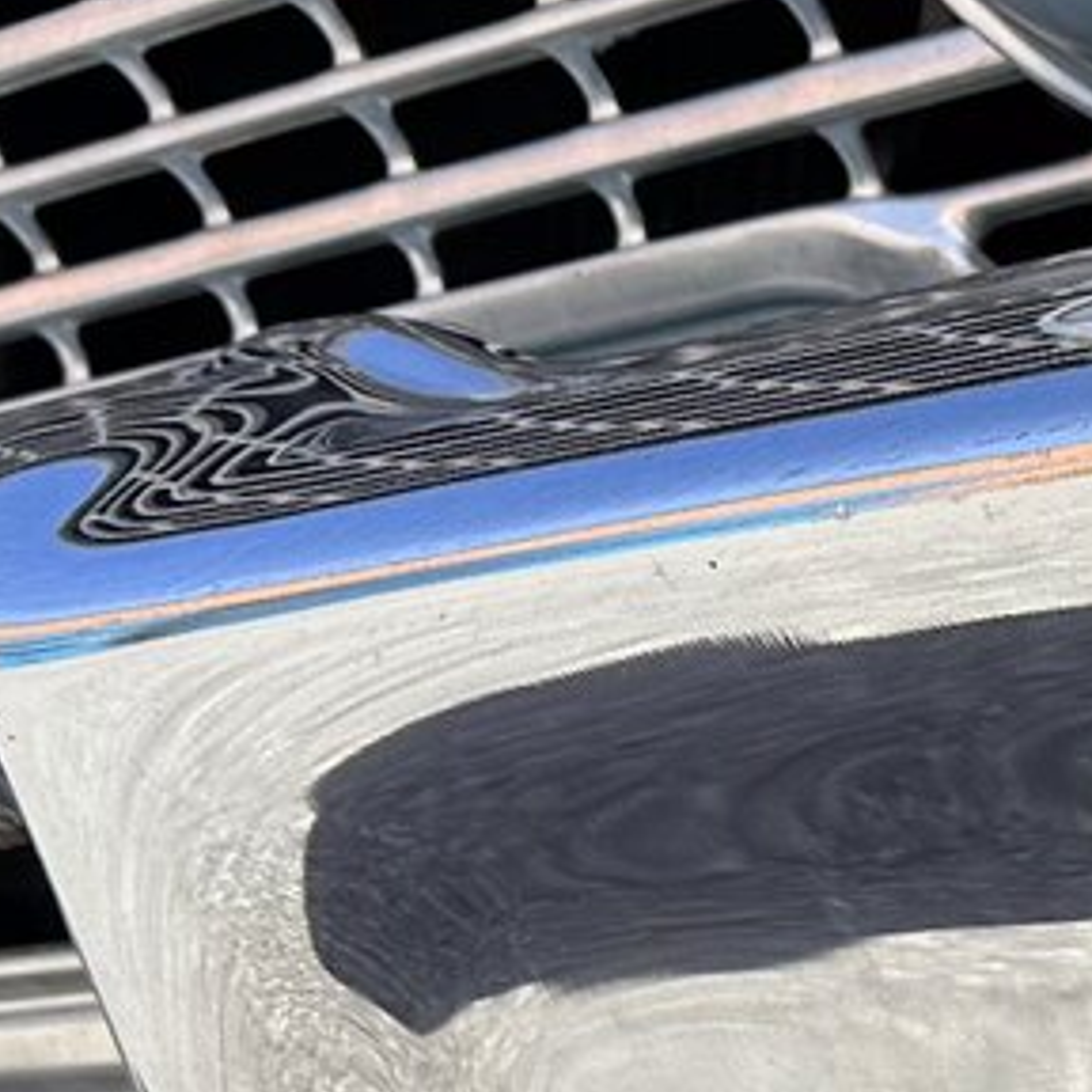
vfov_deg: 14.5
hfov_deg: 13.6
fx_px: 4033
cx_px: 2048
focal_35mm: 113
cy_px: 1581
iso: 80
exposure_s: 1/2410
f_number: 1.78
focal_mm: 6.86
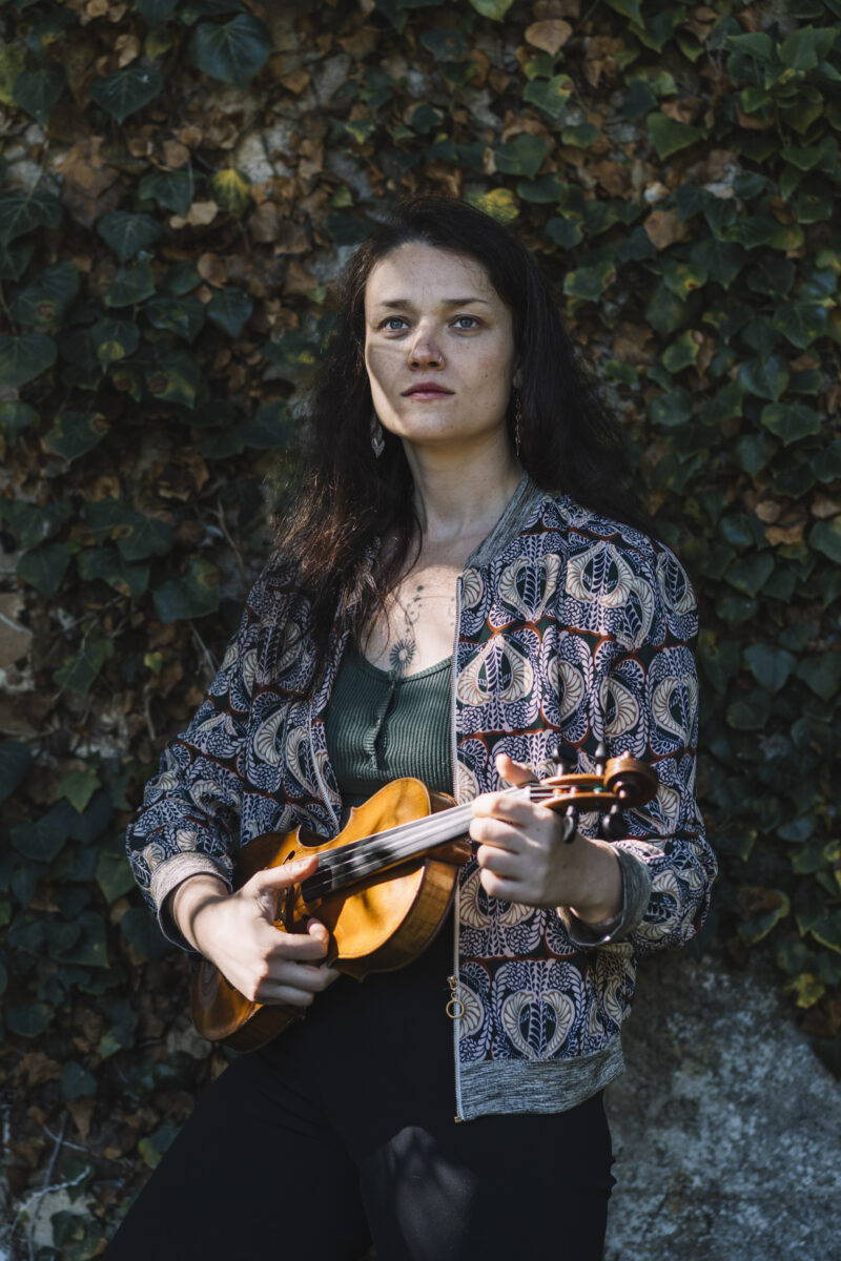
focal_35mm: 55
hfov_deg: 24.6
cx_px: 420
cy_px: 630
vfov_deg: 36.2
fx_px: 1927
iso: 100
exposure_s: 1/640
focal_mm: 55
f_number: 2.8
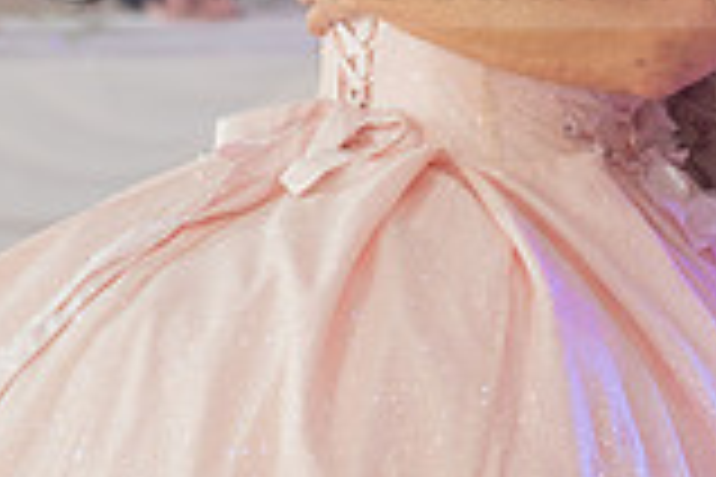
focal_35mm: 256
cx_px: 383
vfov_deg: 5.3
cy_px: -79
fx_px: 5091
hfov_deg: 8.0
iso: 400
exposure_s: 1/100
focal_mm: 70
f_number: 2.8
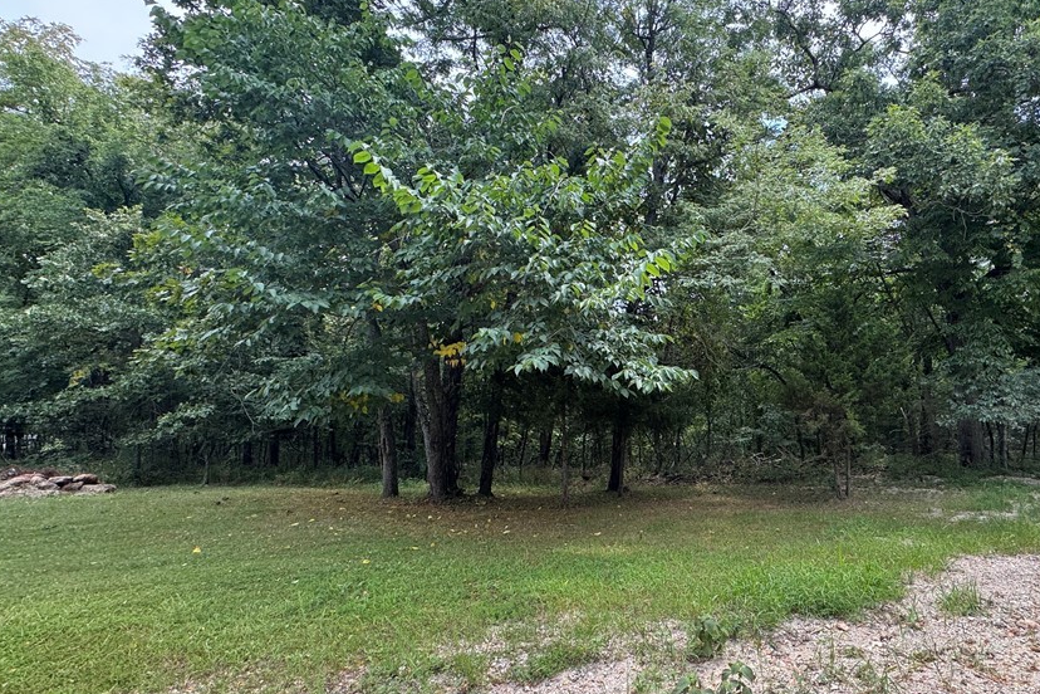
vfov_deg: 67.4
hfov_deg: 88.7
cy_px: 344
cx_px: 632
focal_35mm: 18
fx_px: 520
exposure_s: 1/170
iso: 40
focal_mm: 2.22
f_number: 2.2
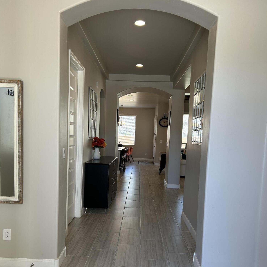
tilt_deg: -4.7
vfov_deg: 52.1
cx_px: 133
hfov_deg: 52.5
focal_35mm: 31
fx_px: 271
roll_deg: -0.8
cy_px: 162
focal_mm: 5.7
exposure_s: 1/165
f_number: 1.5
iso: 64
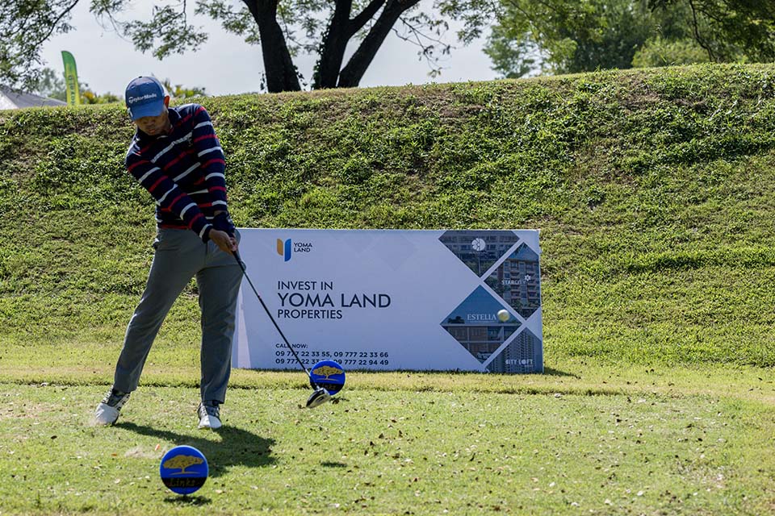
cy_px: 258
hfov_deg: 25.7
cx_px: 388
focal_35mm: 79
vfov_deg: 17.3
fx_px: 1701
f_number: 4.5
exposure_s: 1/5000
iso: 640
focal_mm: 79
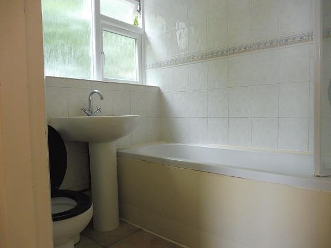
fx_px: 229
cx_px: 166
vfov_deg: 56.8
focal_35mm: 24
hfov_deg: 71.6
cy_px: 124
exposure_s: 1/40
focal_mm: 4.3
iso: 400
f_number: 3.3
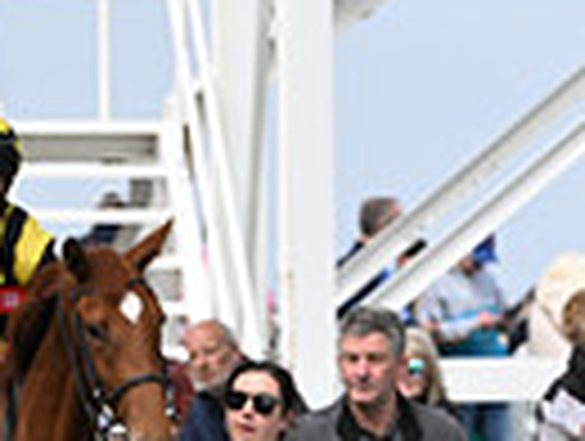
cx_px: 1278
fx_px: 9803
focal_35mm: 579
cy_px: 502
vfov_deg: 2.6
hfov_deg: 3.4
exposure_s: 1/1250
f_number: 6.3
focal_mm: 135
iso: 400
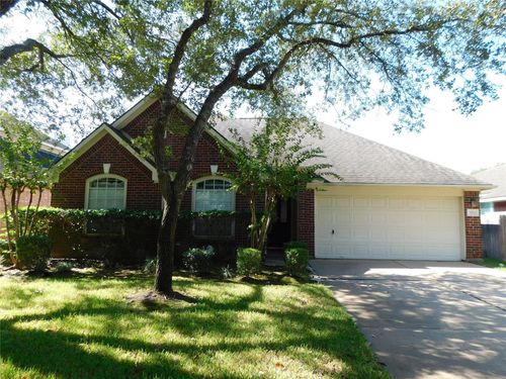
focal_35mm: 23
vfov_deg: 58.9
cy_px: 190
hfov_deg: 73.9
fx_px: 336
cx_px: 253
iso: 125
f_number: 3
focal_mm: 4
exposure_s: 1/250
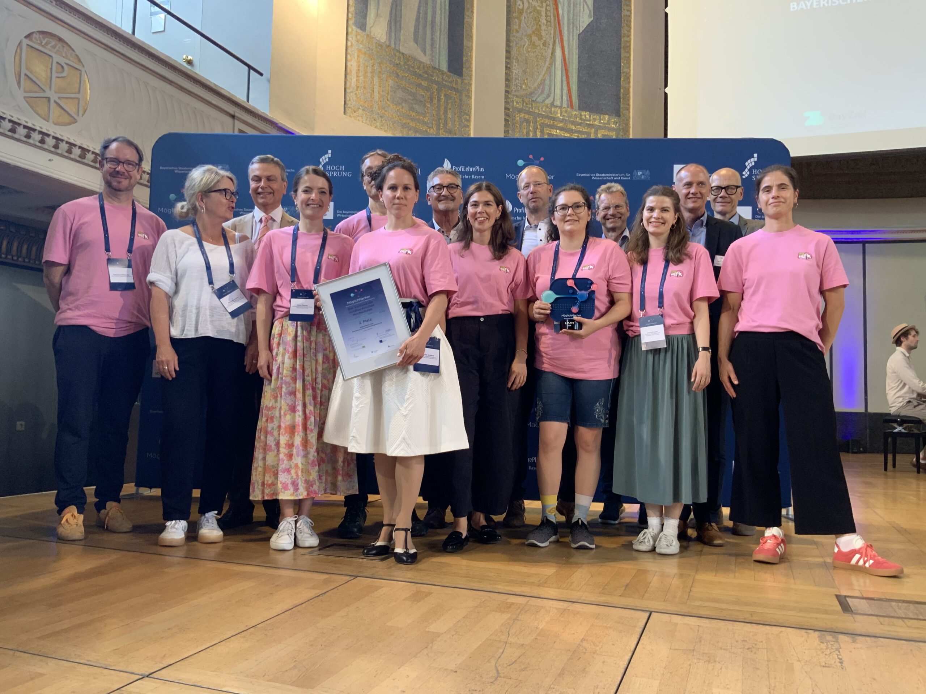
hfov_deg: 61.7
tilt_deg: +3.6
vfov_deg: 48.2
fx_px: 776
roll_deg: -1.7
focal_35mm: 29
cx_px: 463
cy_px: 347
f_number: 1.8
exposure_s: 1/50
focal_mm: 3
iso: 80
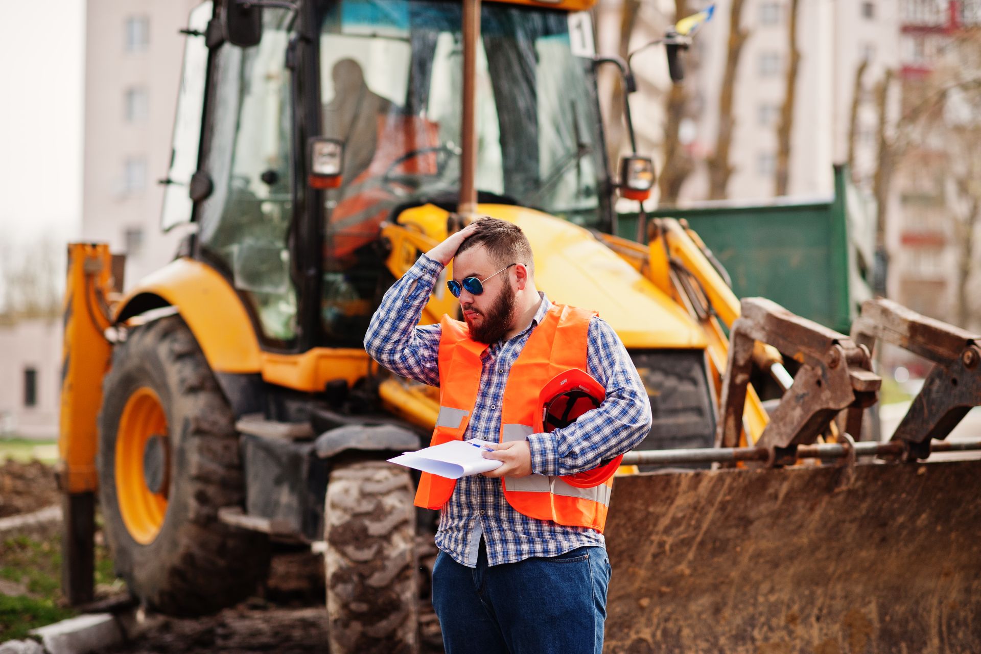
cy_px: 327
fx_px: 2316
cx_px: 490
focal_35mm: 85
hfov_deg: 23.9
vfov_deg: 16.1
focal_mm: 85
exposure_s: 1/2500
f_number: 2.2
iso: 200
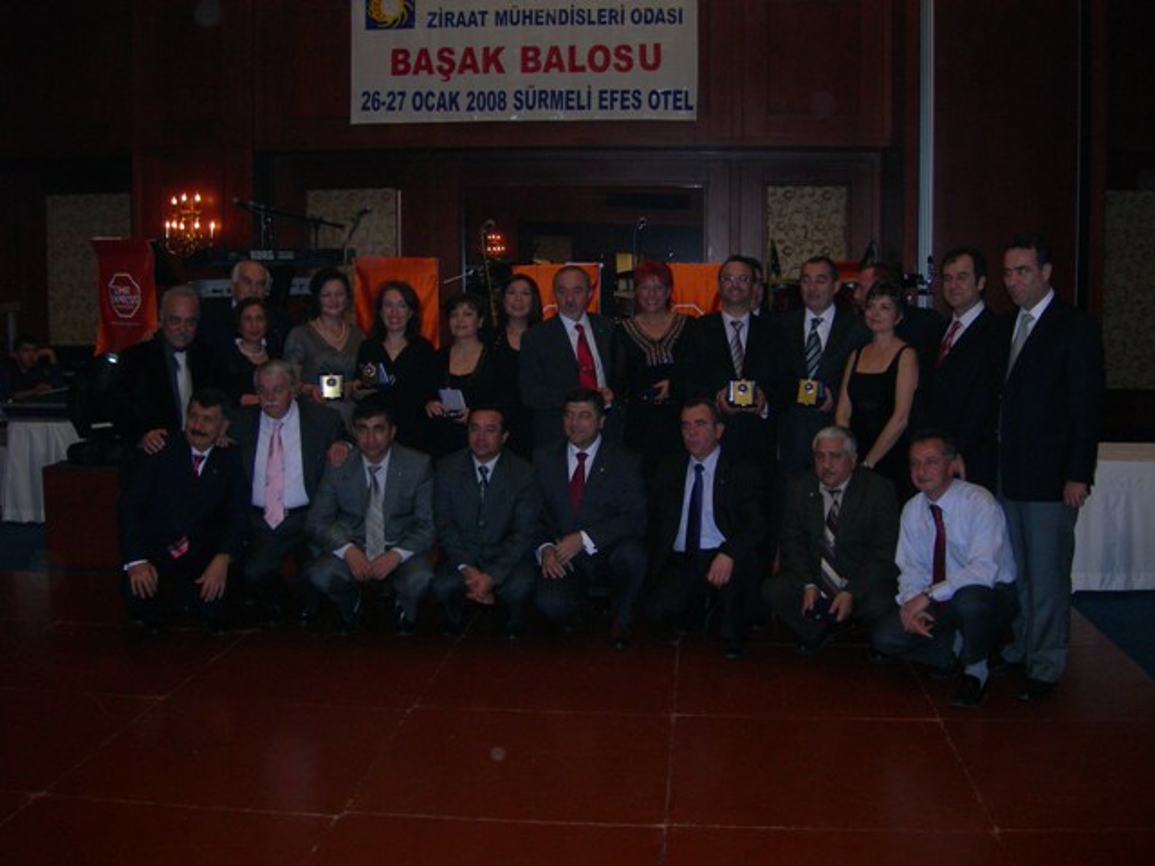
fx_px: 1268
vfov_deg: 37.7
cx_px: 578
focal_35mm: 38
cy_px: 433
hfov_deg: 49.0
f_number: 2.8
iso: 200
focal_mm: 7.8
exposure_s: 1/60.1
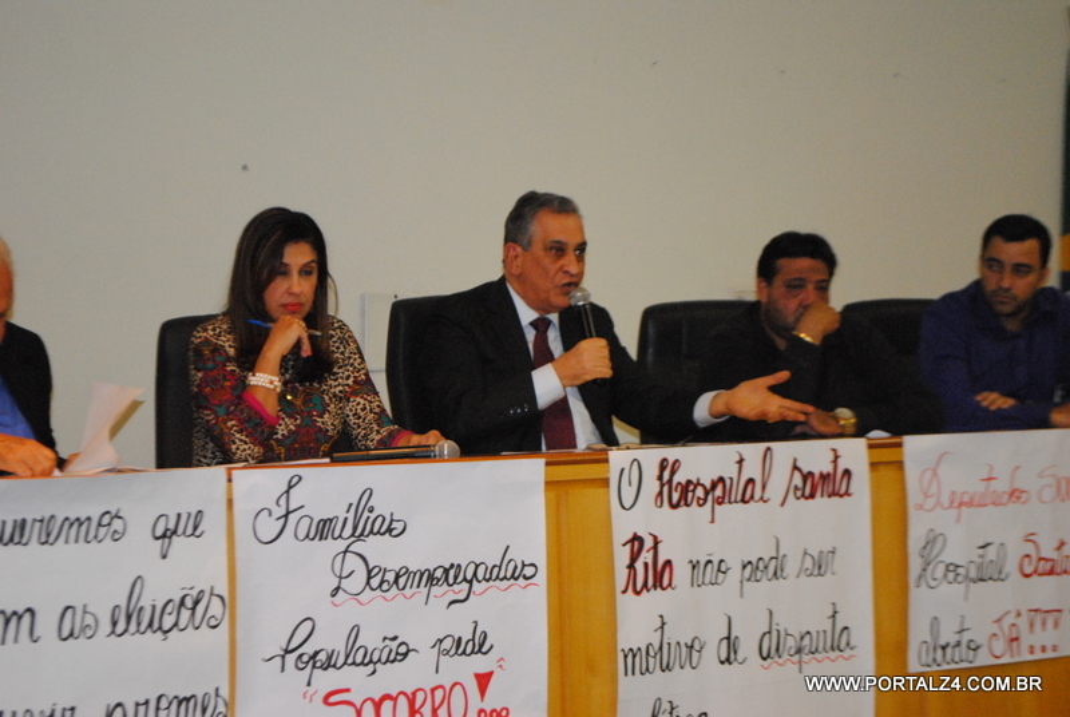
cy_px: 358
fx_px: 2456
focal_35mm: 82
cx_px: 535
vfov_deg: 16.6
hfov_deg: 24.6
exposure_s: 1/30
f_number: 5.6
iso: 1600
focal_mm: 55
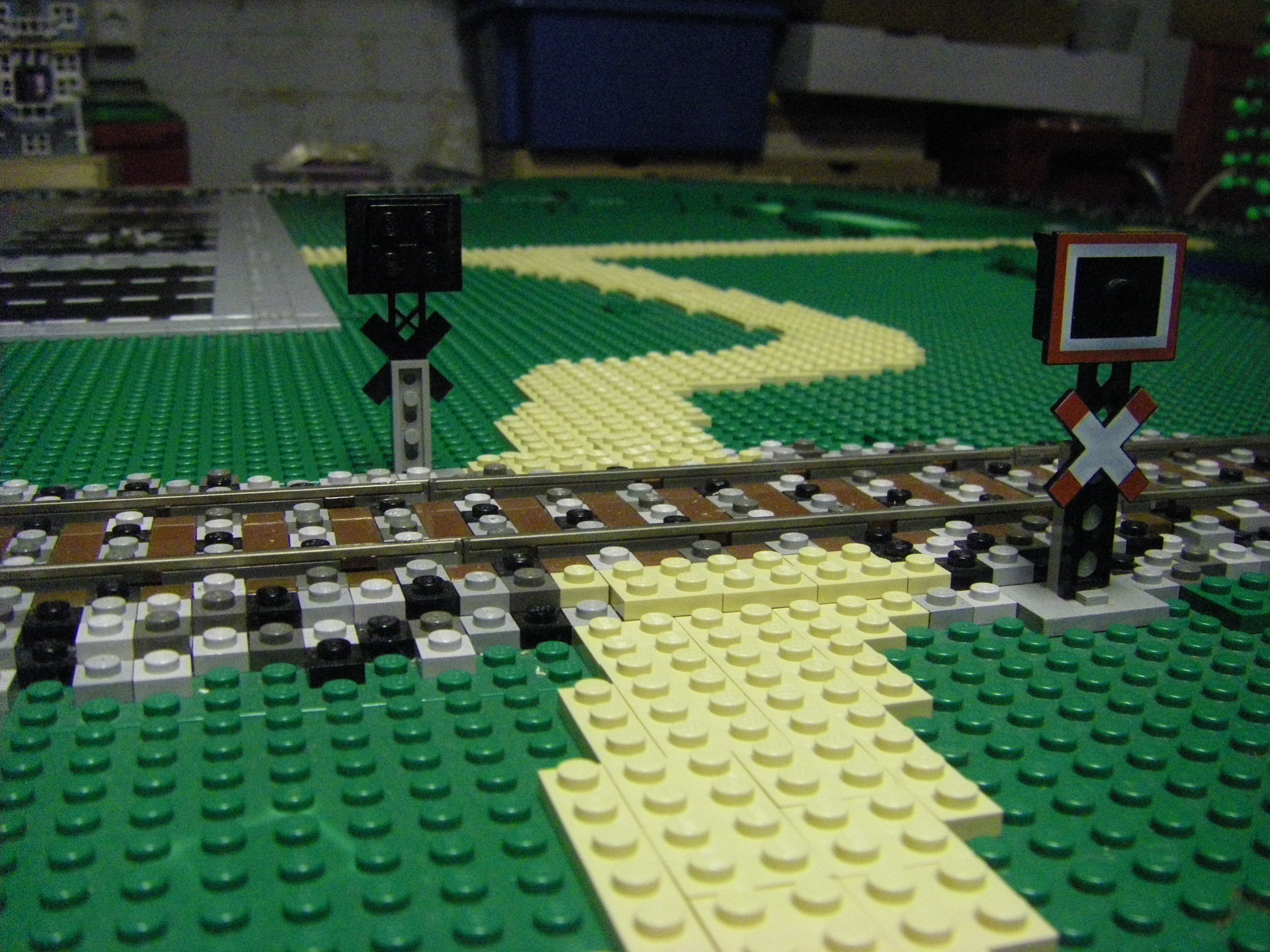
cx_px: 635
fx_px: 1394
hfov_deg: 49.0
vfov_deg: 37.7
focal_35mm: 38
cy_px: 476
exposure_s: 1/50
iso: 800
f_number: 3.5
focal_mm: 6.3
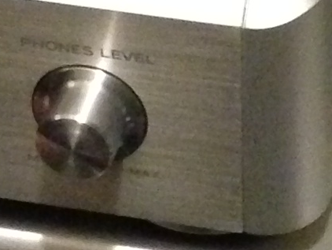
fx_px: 2447
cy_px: 258
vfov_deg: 5.8
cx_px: 342
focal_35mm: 255
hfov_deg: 7.7
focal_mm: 4.12
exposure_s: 1/15
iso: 800
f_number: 2.4
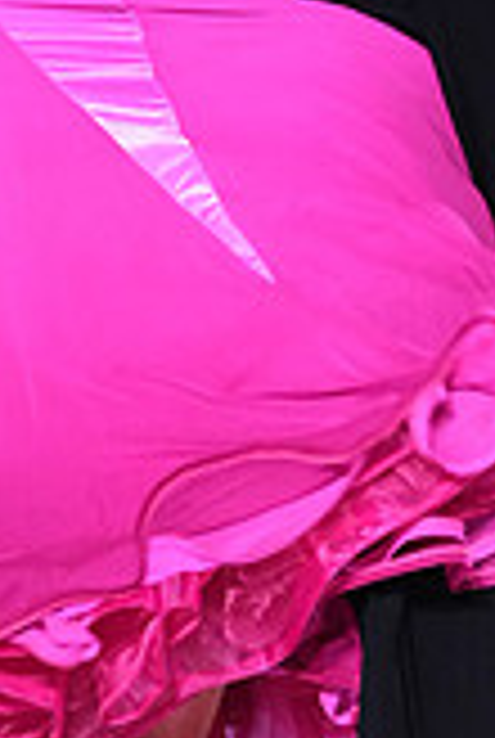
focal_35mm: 477
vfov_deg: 4.3
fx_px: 9796
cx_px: 218
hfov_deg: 2.9
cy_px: -184
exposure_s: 1/320
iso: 5000
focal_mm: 135
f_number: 4.5
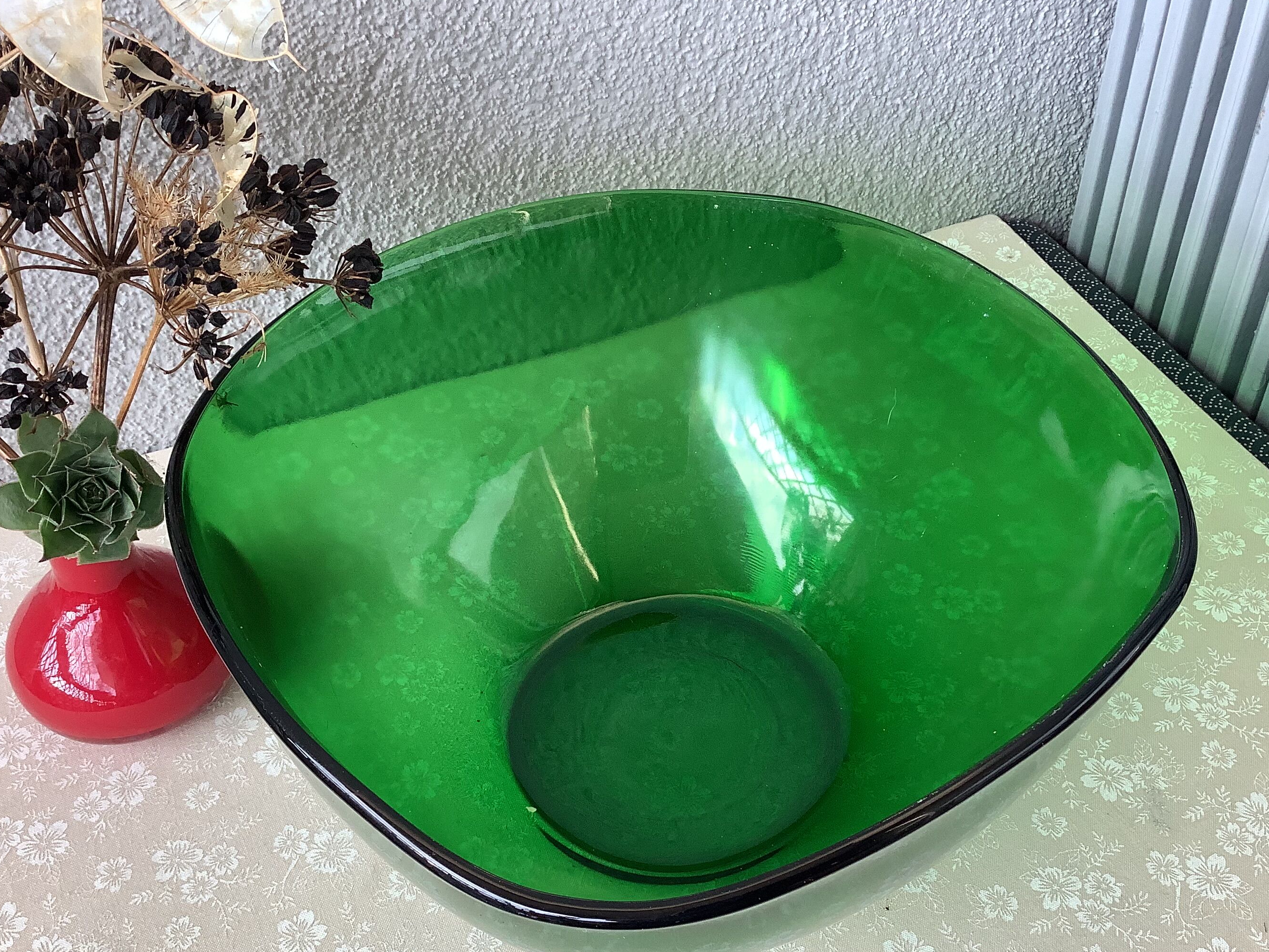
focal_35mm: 38
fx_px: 1393
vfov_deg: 37.7
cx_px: 682
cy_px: 540
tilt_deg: -44.6
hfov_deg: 48.9
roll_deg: +0.1
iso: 50
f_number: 2.4
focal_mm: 3.3
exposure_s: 1/100
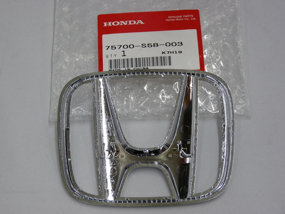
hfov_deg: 19.4
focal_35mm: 101
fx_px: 832
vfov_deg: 14.6
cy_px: 107
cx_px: 142
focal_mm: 18
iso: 125
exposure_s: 1/40
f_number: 3.6
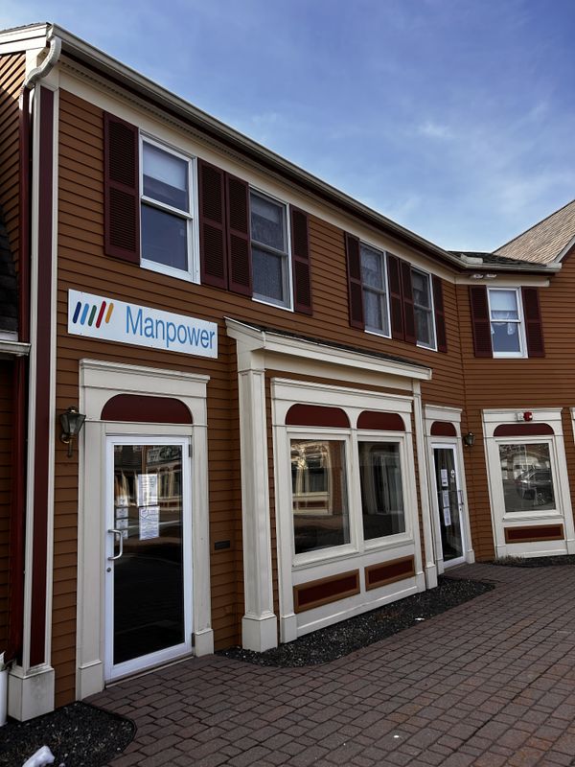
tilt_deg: +8.7
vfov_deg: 67.3
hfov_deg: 53.1
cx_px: 288
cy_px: 384
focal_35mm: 26
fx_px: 576
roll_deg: +2.8
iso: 50
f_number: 1.5
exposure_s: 1/1972
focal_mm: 5.7
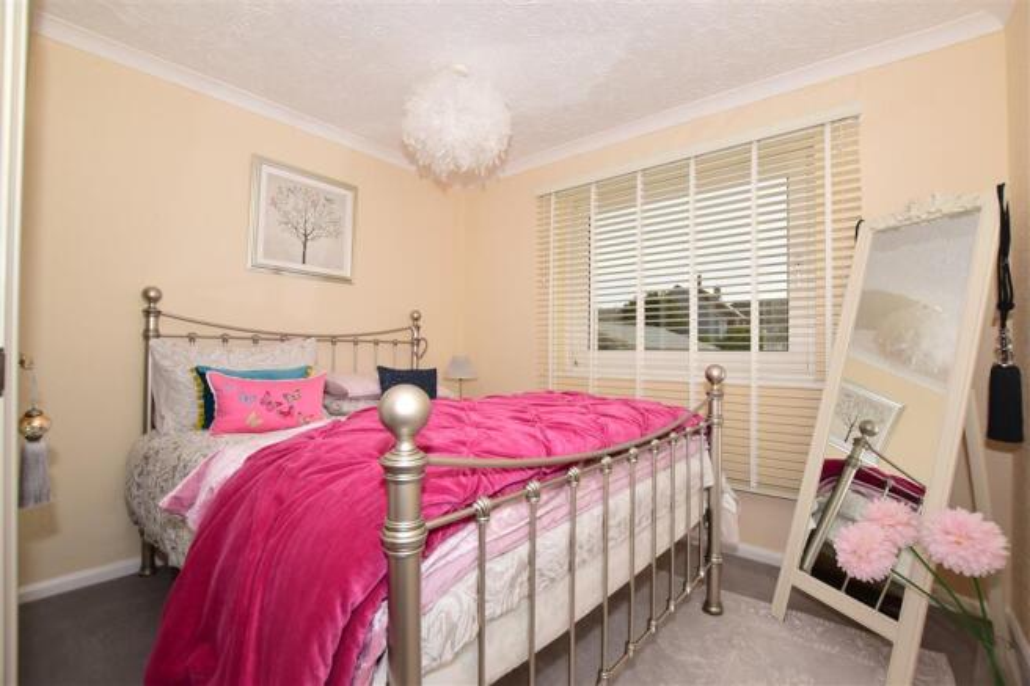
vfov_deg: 77.3
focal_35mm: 15
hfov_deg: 100.4
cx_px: 515
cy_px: 343
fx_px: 429
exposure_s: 1/200
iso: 400
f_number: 9
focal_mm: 10
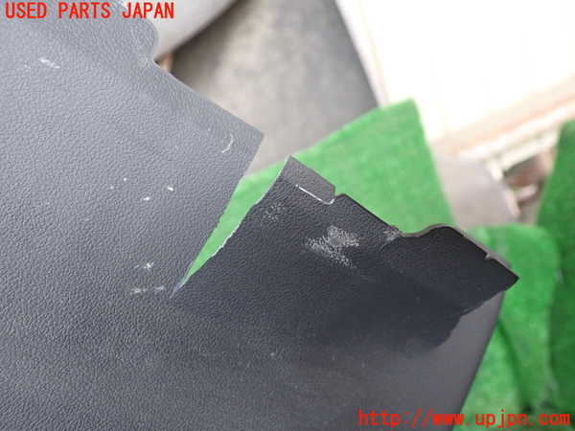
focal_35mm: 30
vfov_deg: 46.8
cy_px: 216
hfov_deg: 60.0
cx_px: 288
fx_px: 498
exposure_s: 1/30
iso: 400
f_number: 2.3
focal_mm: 5.4
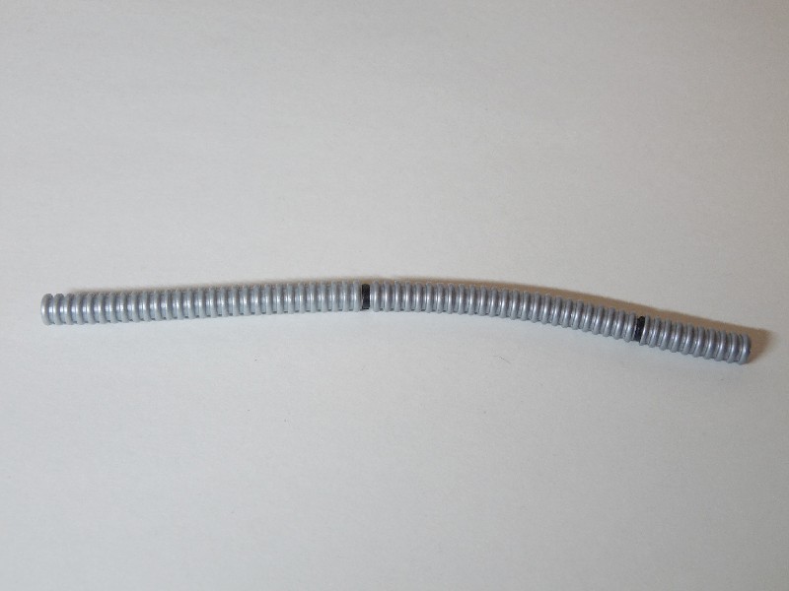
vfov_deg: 29.7
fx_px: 1117
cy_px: 296
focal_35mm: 49
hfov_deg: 38.9
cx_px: 394
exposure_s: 1/10
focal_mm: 8.7
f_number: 3.2
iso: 100
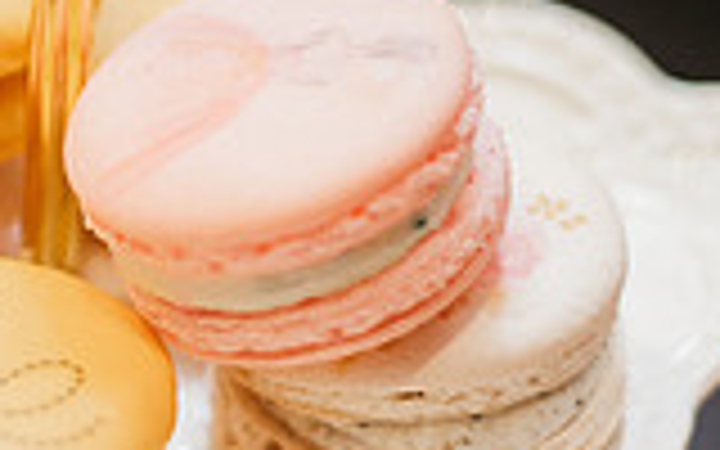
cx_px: -76
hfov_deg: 11.2
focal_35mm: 185
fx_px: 3630
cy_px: 232
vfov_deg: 7.1
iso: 1250
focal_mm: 50
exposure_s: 1/200
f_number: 2
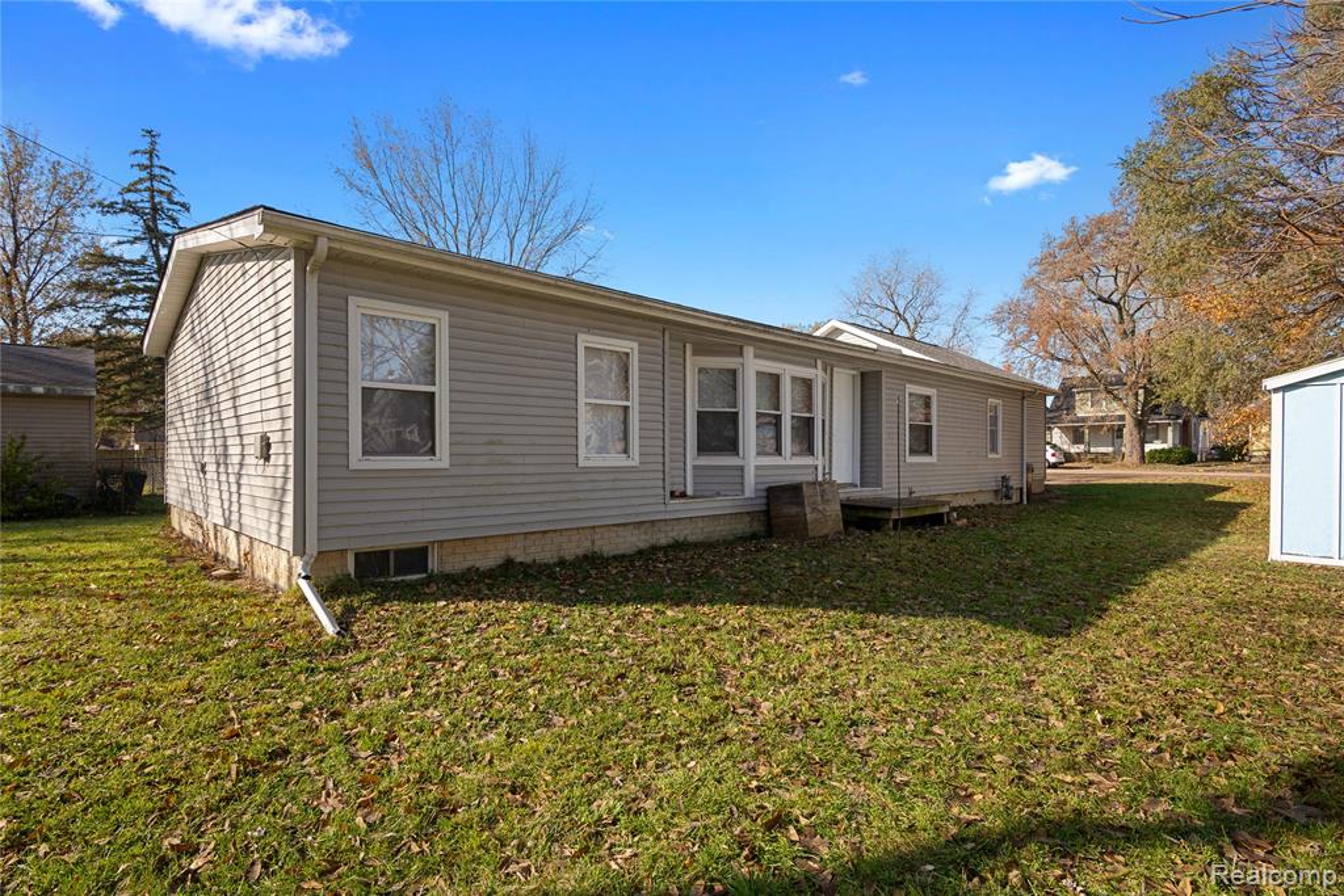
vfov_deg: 43.6
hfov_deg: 61.9
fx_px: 1120
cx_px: 672
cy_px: 448
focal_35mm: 30
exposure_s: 1/320
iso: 320
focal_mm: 30
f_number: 9
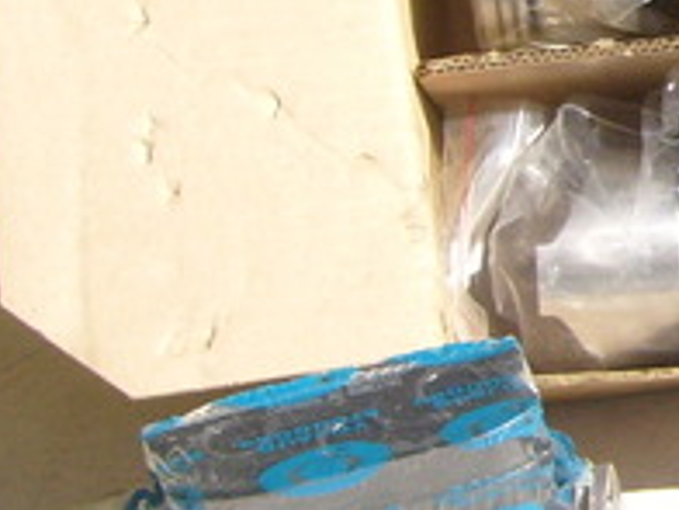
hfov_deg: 12.3
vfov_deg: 10.3
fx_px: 2805
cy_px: 7
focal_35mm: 143
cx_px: 1348
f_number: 7.1
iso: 80
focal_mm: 5.8
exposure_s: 1/180
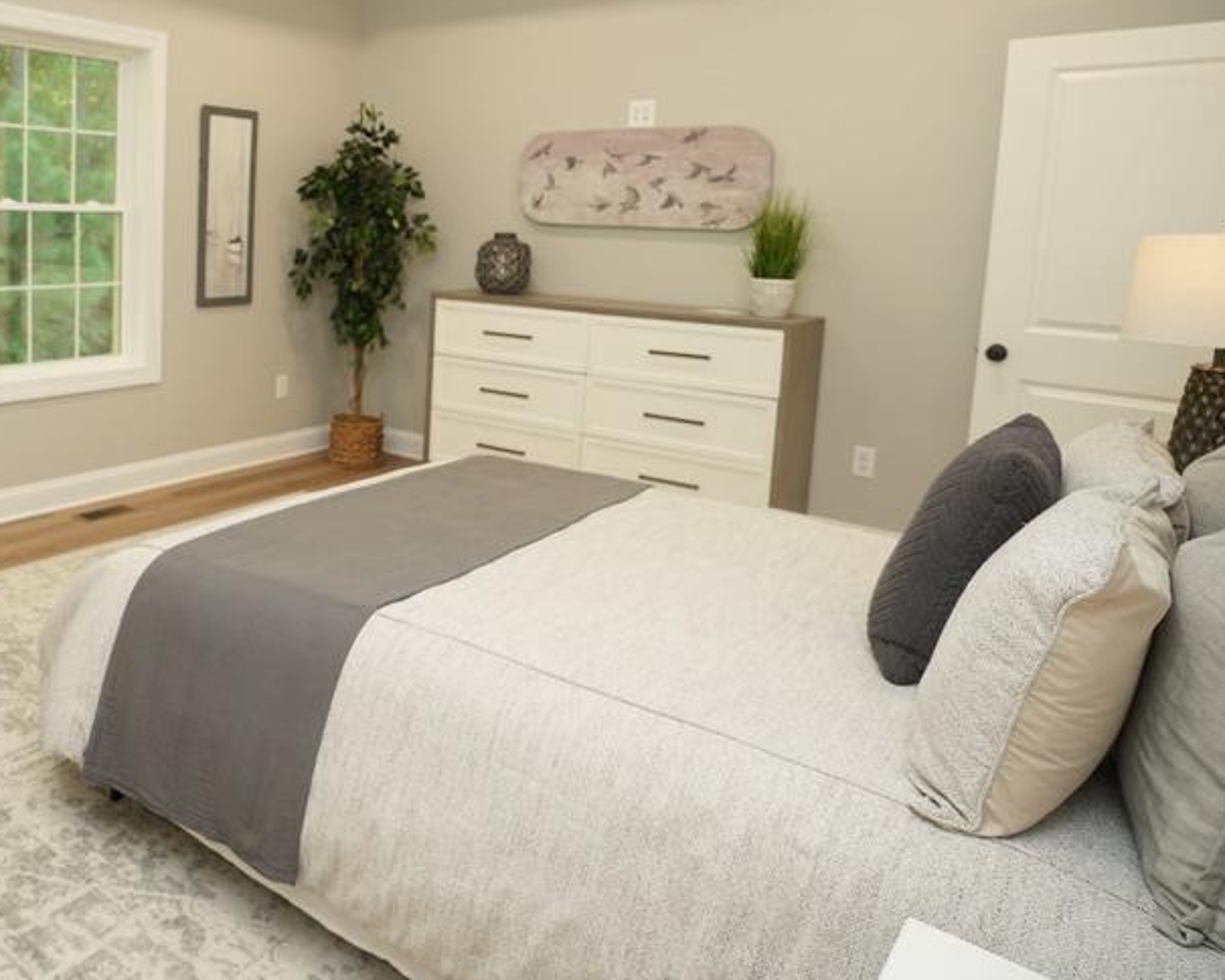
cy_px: 325
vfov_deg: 51.4
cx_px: 263
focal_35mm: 27
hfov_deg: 58.8
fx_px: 996
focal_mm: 17.3
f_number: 3.5
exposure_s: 1/100
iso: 1000
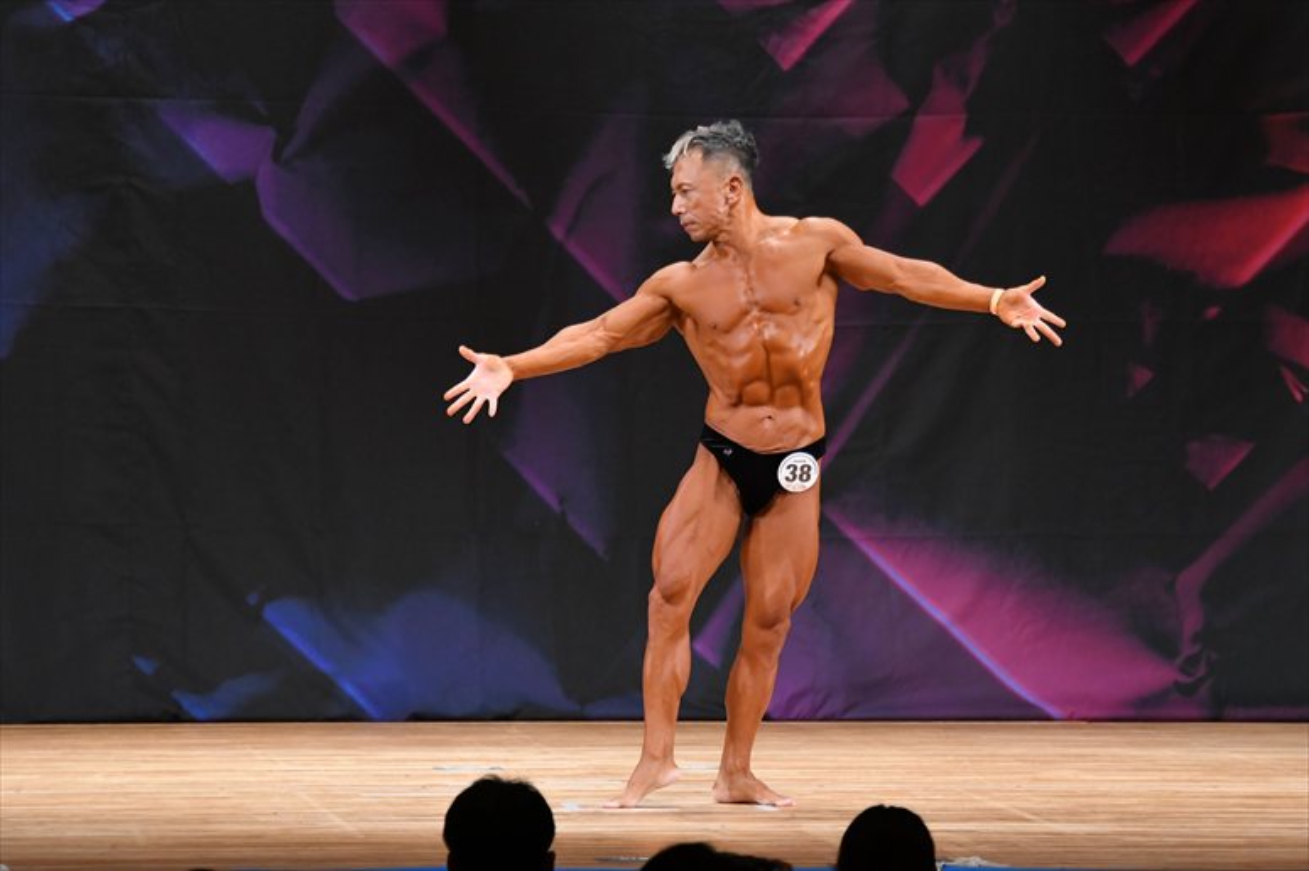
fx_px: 9268
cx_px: 654
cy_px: 436
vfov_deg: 5.4
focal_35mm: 255
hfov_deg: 8.1
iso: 3200
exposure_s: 1/400
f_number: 5.6
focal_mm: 170
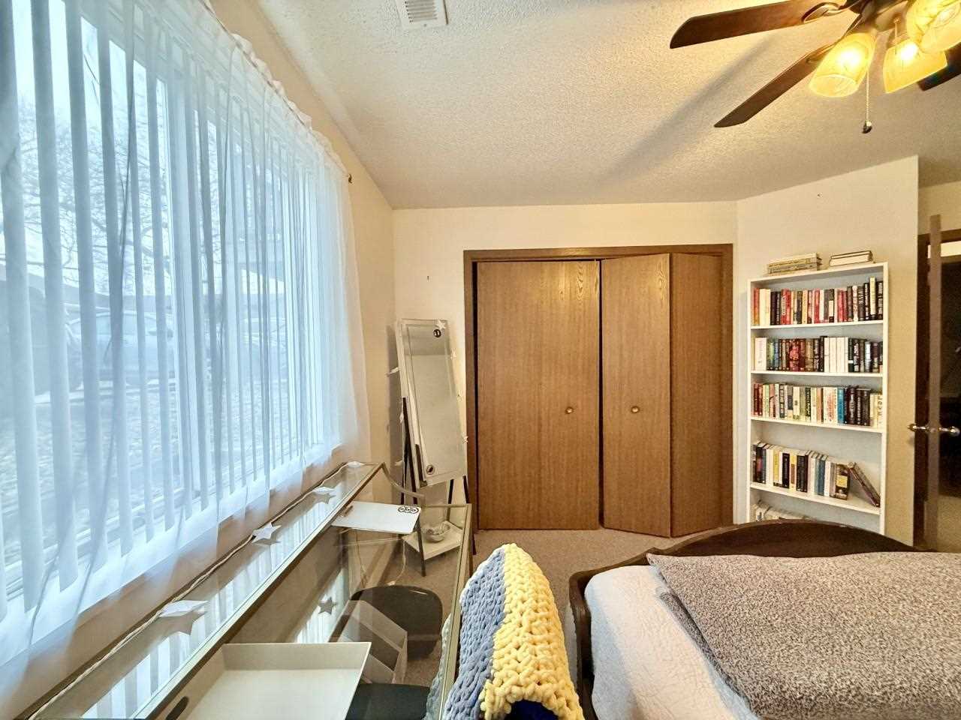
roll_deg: +0.5
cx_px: 480
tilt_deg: -1.4
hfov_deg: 102.1
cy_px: 360
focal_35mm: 14
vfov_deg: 85.7
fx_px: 389
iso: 640
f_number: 2.2
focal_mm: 2.22
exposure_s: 1/120
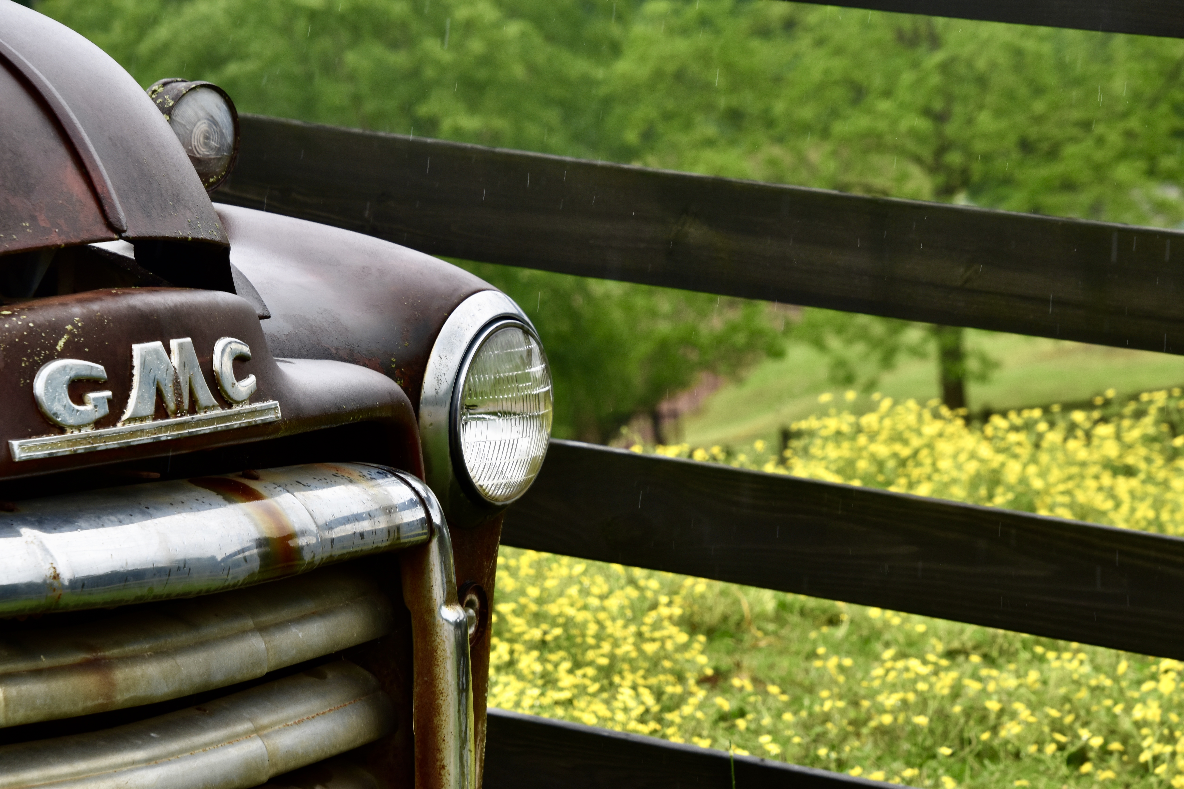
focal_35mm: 183
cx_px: 592
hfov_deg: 11.2
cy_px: 394
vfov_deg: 7.5
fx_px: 6018
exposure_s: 1/250
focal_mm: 122
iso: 400
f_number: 10
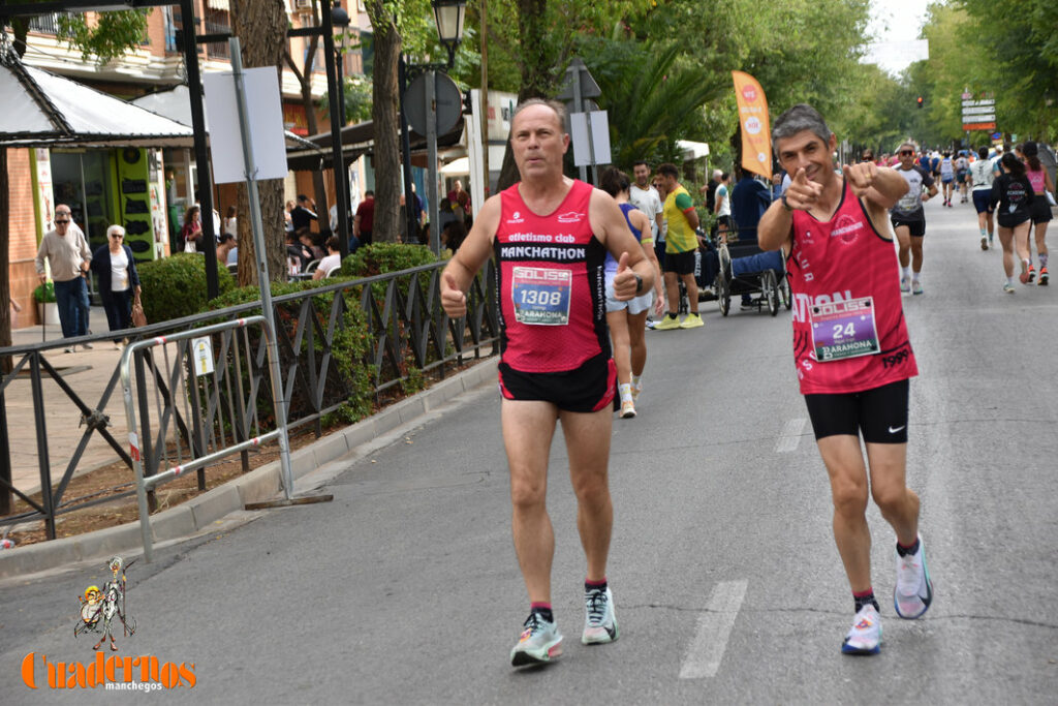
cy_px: 353
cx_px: 529
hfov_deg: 21.9
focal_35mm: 93
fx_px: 2733
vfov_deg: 14.7
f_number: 5.3
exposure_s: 1/160
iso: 100
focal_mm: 62
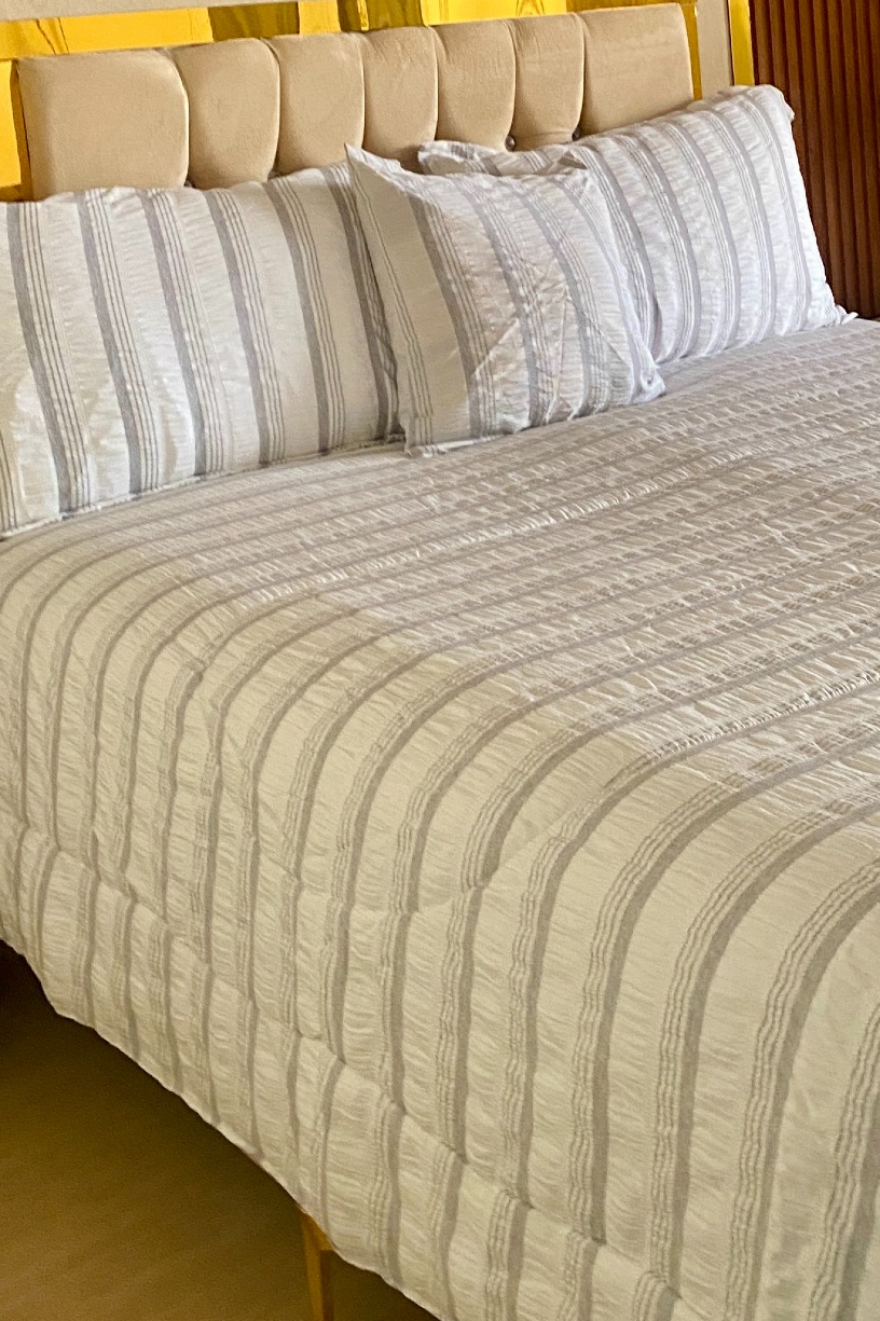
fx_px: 1944
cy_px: 285
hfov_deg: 24.7
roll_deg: +4.7
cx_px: 794
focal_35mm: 53
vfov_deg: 36.4
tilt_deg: -5.7
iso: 320
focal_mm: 4.25
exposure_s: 1/60
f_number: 1.8
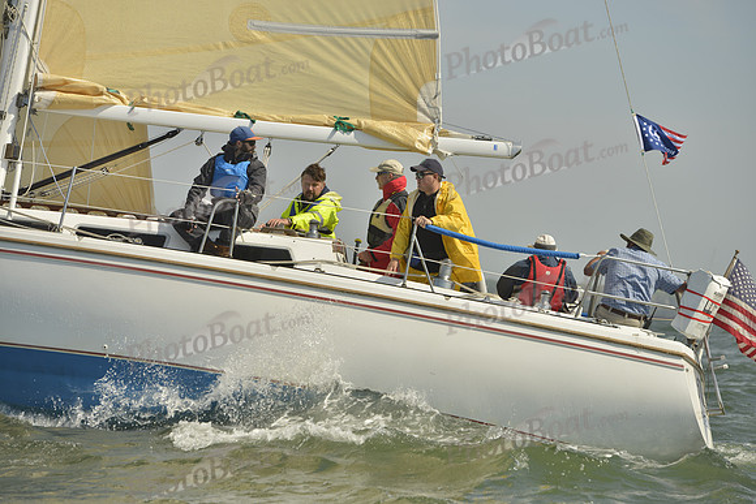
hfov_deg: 12.4
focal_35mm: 165
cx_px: 378
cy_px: 252
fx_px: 3466
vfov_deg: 8.3
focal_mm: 165
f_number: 7.1
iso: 200
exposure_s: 1/1600
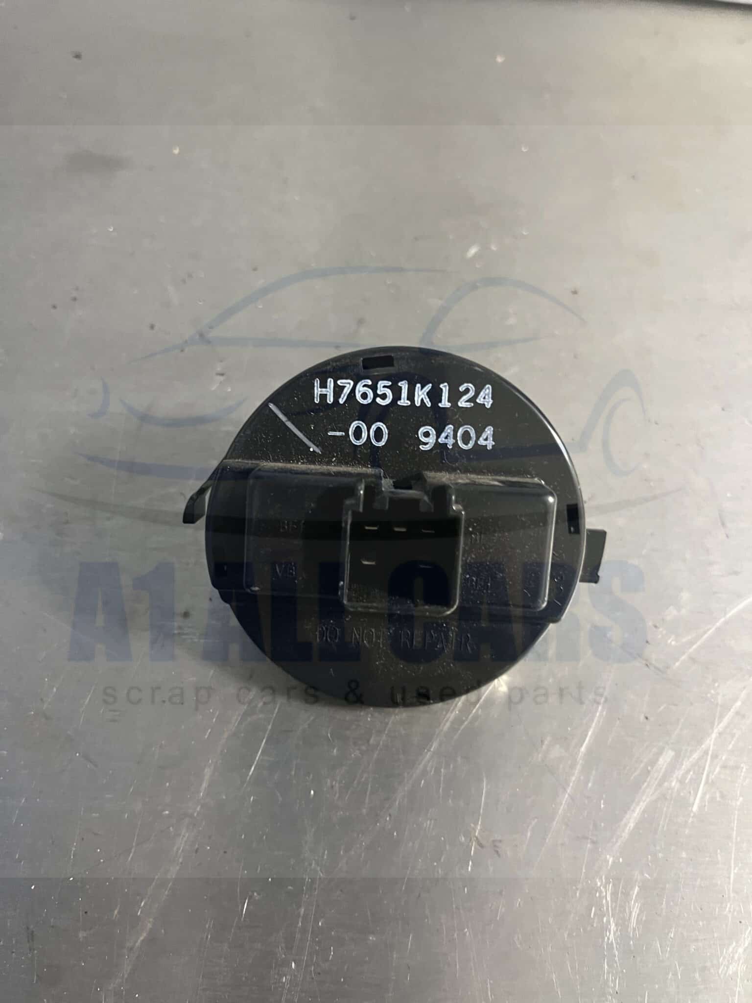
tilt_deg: -63.0
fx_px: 753
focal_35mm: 26
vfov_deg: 67.3
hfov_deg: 53.1
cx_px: 376
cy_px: 502
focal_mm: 5.1
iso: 500
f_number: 1.6
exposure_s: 1/50
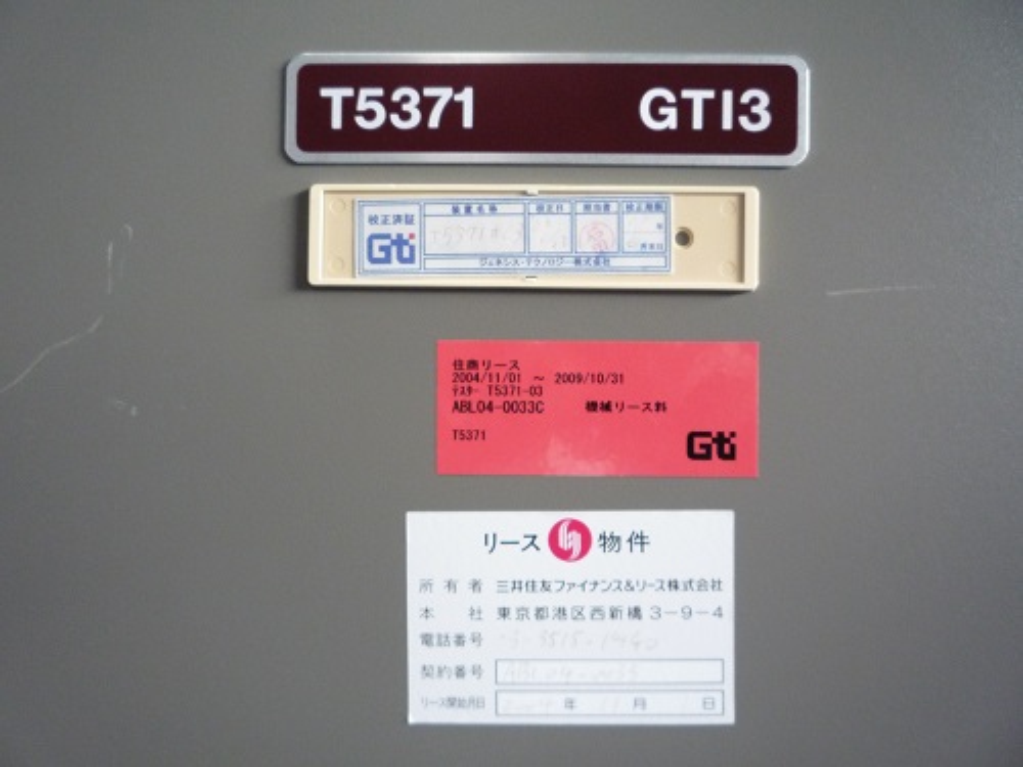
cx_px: 512
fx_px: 887
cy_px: 384
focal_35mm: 30
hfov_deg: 60.0
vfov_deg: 46.8
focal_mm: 5.2
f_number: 3.3
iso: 400
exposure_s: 1/30
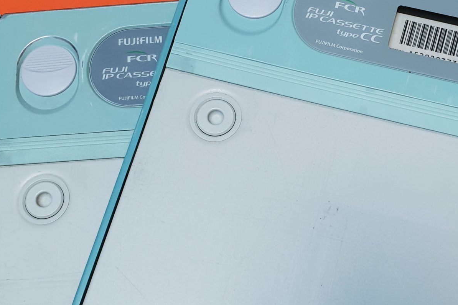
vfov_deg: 23.3
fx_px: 738
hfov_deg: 34.1
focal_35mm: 58
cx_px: 308
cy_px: 202
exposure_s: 1/50
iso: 80
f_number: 2.4
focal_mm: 4.3
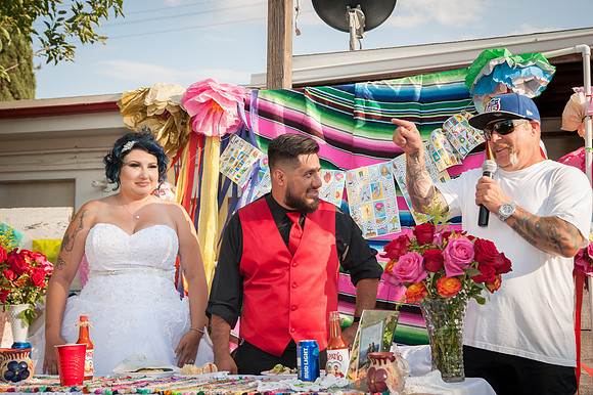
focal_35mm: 56
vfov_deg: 24.1
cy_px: 197
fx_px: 923
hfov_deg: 35.6
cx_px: 297
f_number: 10
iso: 200
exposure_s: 1/250
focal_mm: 56
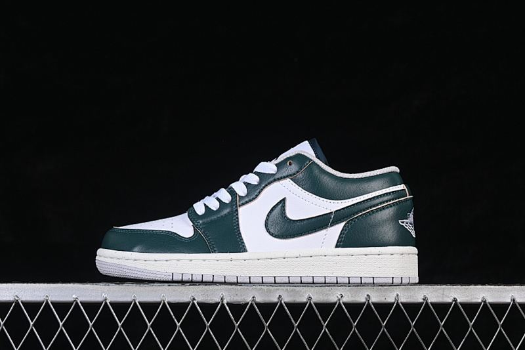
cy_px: 175
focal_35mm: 75
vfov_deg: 18.2
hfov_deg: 27.0
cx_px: 262
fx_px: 1093
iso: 160
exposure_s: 1/80
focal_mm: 50
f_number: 8
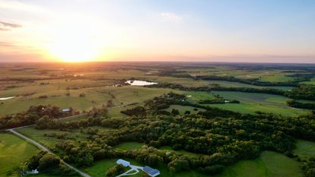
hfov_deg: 76.3
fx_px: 200
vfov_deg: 47.4
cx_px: 157
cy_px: 107
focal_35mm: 24
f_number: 2.8
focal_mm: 8.38
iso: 100
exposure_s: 1/640
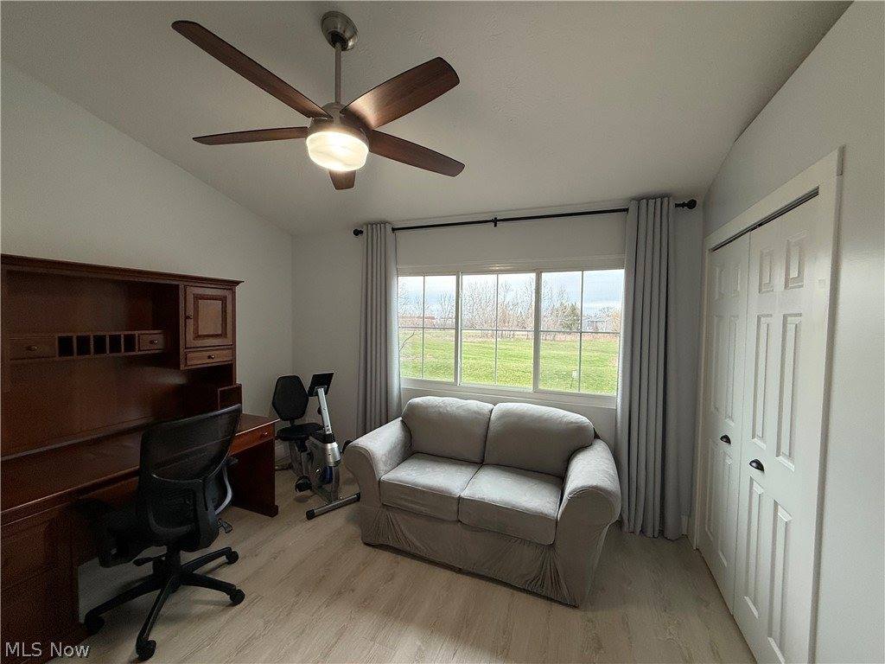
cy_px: 332
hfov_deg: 102.1
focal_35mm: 14
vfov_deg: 85.7
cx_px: 442
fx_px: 358
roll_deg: -0.8
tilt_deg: -1.4
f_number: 2.2
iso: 125
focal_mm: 2.22
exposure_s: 1/120
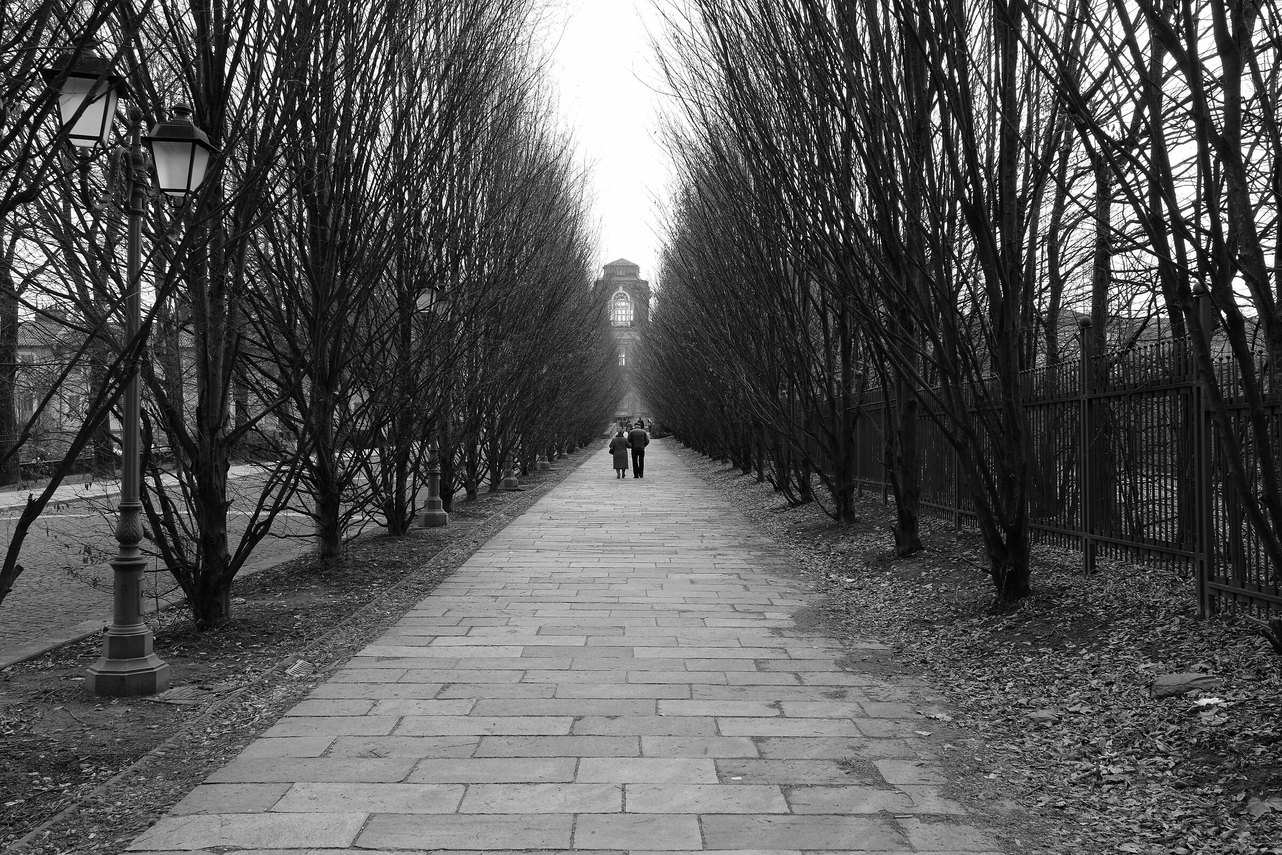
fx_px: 1068
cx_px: 641
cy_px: 428
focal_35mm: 30
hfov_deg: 61.9
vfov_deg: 43.6
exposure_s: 1/250
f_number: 5.6
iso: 200
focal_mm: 20
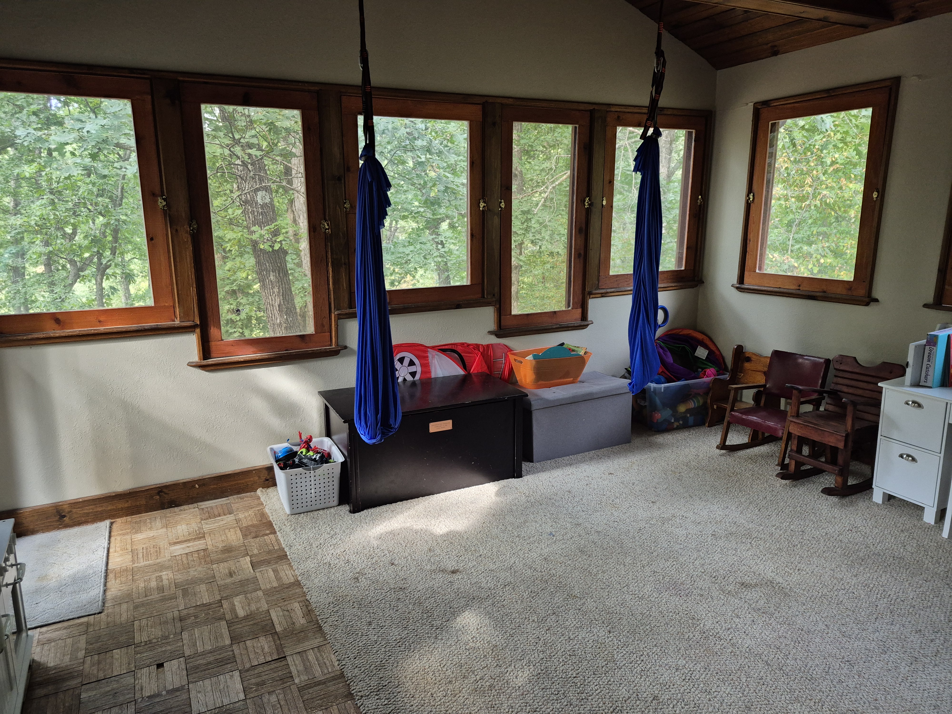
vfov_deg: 58.9
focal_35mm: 23
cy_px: 357
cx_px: 476
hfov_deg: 73.9
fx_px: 633
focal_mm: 5.4
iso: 400
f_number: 1.8
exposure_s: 1/120
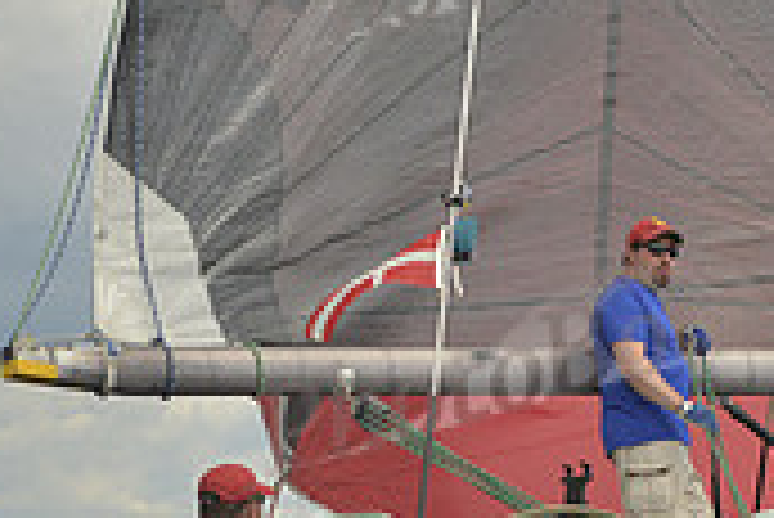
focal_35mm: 236
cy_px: 529
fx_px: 5078
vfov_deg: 5.8
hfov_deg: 8.5
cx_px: 1130
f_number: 7.1
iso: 200
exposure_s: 1/1000
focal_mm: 70
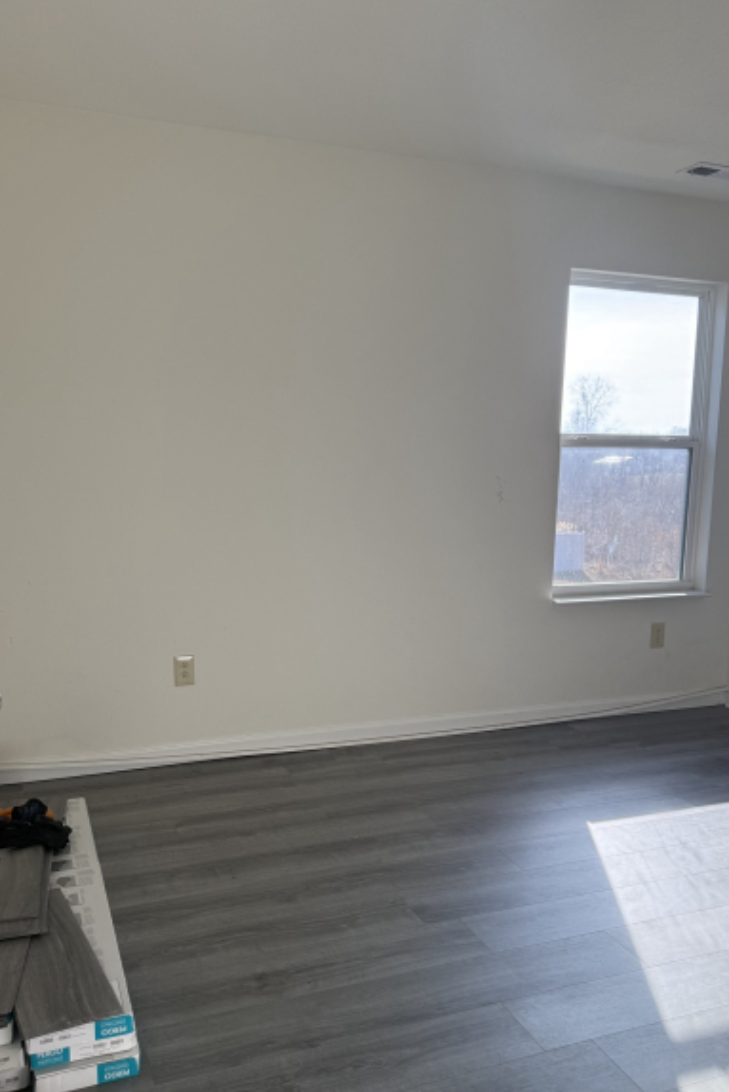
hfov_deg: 45.0
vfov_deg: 63.5
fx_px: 880
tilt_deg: -8.0
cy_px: 595
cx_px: 354
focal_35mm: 29
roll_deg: -0.4
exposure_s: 1/547
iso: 100
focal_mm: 6.76
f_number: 1.78
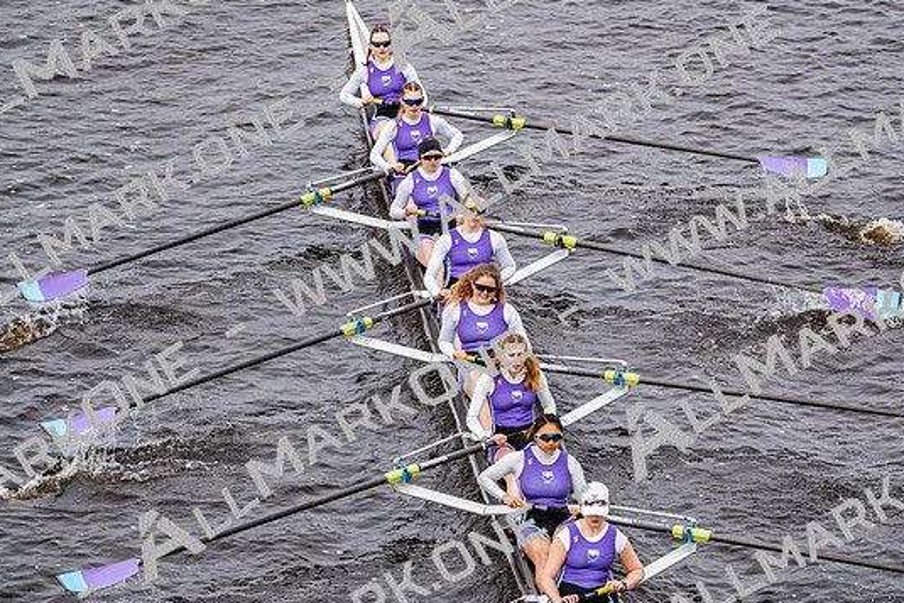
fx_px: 5450
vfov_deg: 6.3
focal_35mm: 217
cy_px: 322
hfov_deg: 9.5
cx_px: 482
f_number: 2.8
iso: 250
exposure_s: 1/2000
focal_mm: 200
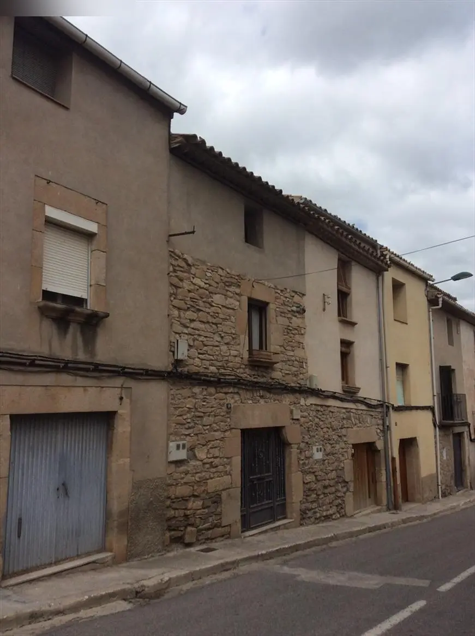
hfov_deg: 44.0
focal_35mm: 32
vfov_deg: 56.9
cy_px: 318
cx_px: 238
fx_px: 587
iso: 32
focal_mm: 3.3
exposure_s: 1/2387
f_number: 2.4
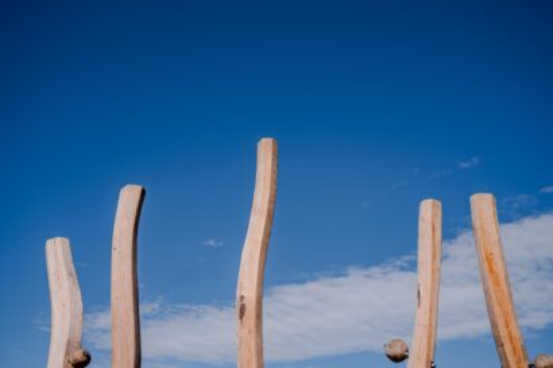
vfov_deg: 37.8
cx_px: 276
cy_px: 184
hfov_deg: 54.5
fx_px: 537
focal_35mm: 35
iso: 50
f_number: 4
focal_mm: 35
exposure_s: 1/2000
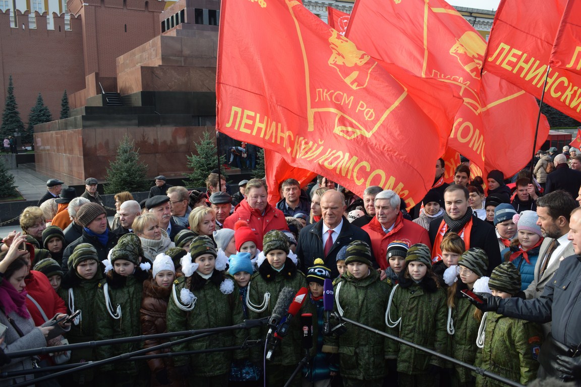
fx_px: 557
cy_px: 194
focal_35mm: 34
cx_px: 290
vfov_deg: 38.4
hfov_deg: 55.1
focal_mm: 23
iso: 200
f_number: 6.3
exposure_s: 1/250
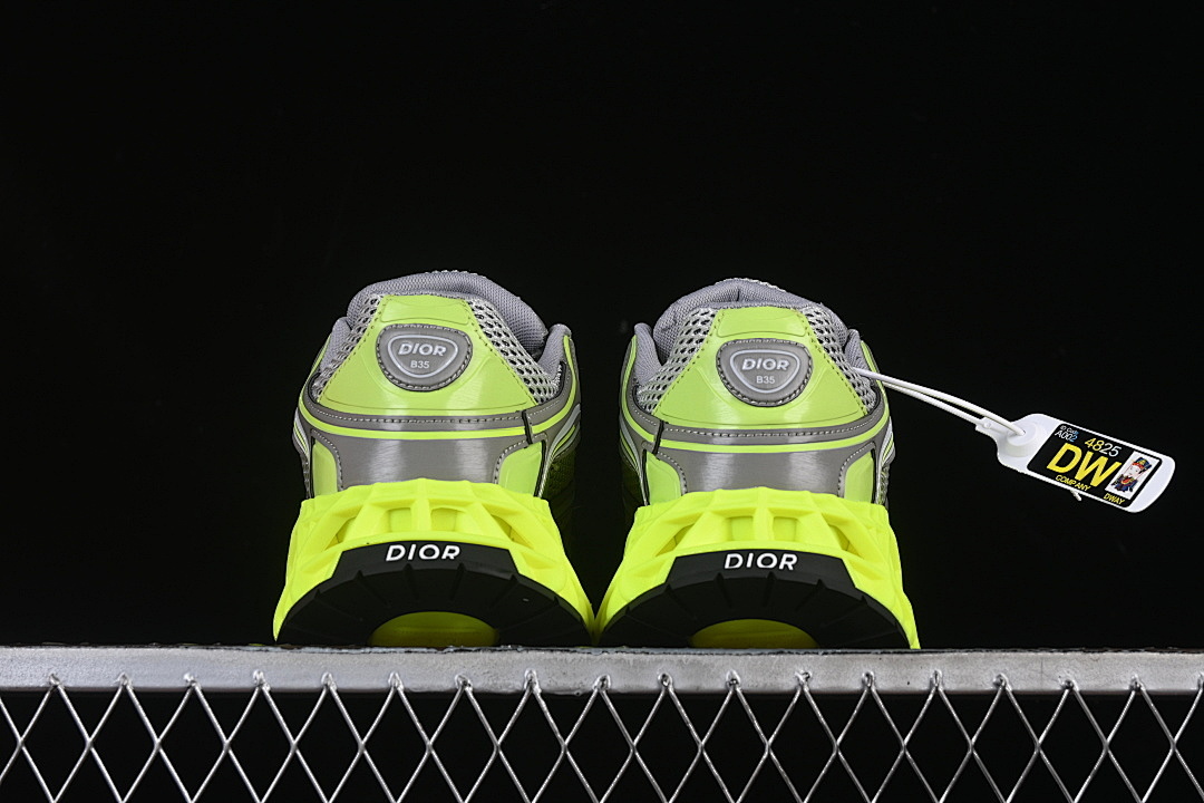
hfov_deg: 27.0
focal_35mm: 75
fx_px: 2508
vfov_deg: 18.2
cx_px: 602
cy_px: 402
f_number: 8
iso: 160
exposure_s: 1/80
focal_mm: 50
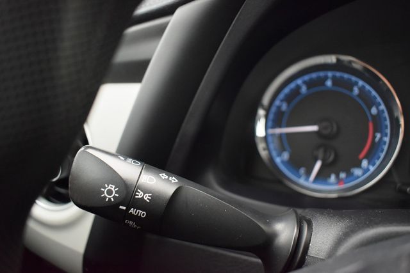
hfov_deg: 61.9
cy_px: 136
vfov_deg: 43.6
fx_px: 342
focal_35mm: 30
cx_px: 205
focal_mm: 20
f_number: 3.5
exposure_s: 1/125
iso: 1000
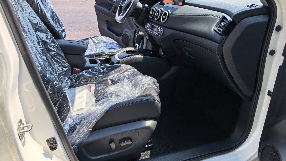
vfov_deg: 42.7
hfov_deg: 69.9
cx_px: 145
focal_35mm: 27
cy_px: 63
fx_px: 205
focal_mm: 5.75
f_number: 2
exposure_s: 1/2020
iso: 50
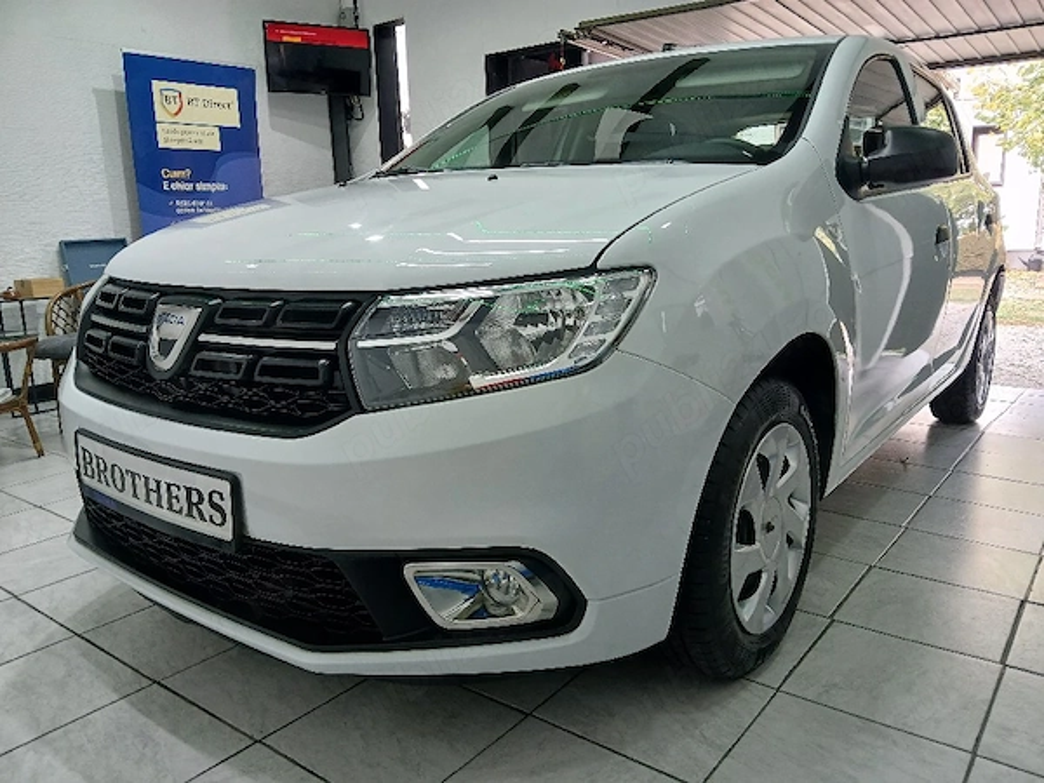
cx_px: 522
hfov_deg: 67.3
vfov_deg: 53.1
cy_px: 392
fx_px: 784
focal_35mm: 26
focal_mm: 3.98
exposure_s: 1/50.3
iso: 64
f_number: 1.8
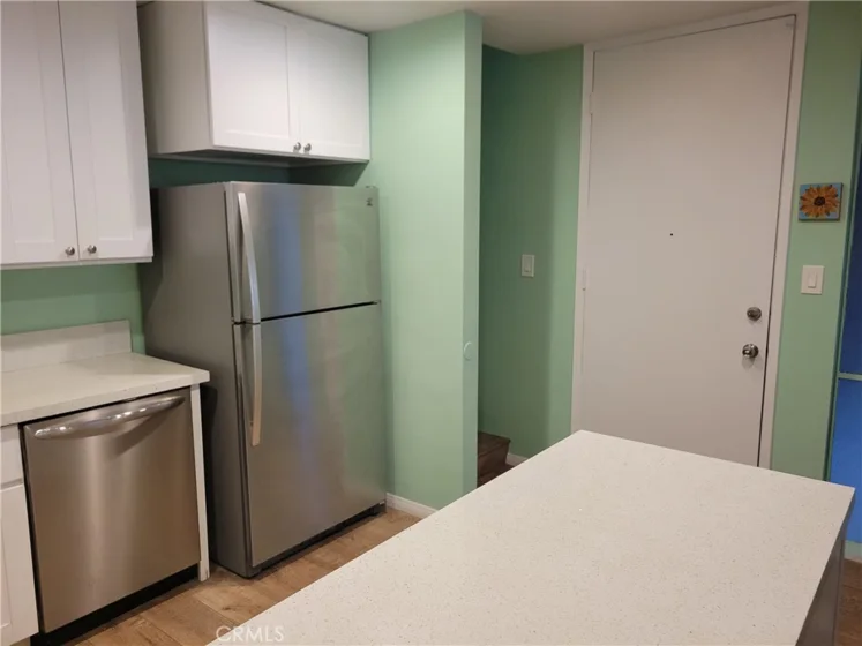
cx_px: 431
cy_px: 323
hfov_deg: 67.3
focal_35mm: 26
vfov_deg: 53.1
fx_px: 647
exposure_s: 1/120
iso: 320
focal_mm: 5.4
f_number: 1.8
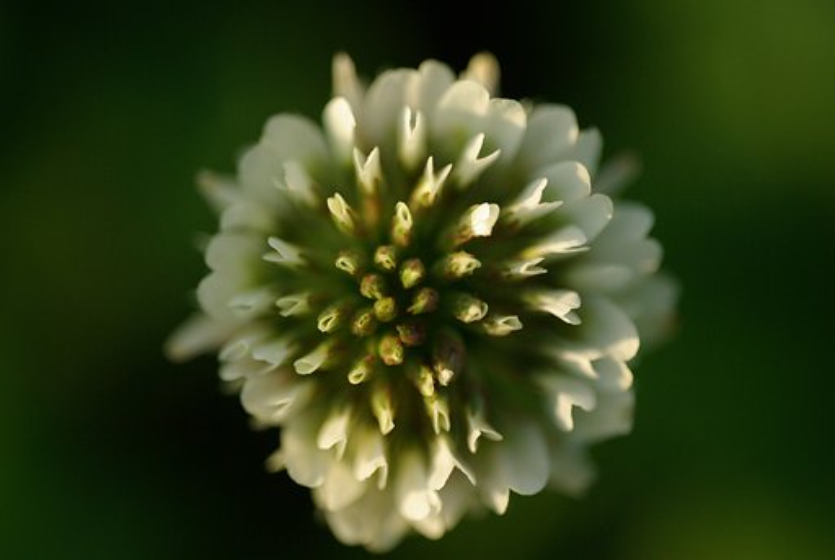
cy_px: 280
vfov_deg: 5.1
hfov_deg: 7.6
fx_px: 6271
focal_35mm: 270
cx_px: 418
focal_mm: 180
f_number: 3.5
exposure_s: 1/750
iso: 400
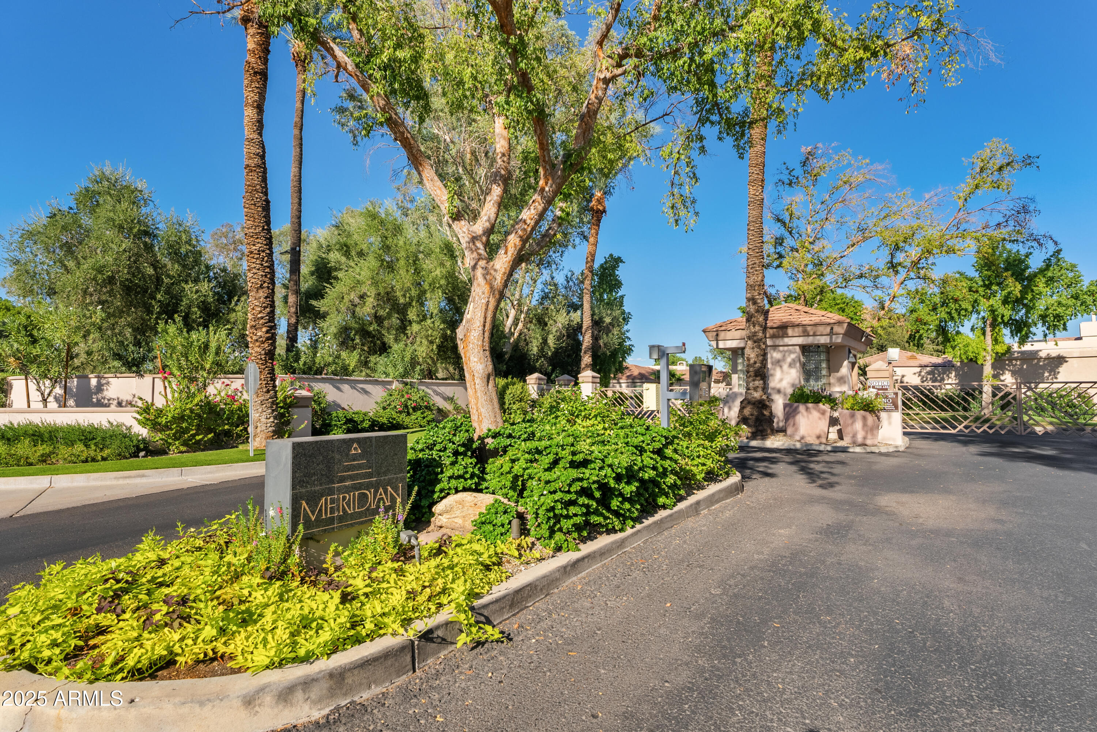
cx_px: 548
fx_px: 518
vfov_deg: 70.5
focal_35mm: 17
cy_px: 366
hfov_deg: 93.3
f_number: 8
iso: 100
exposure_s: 1/400
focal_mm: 17
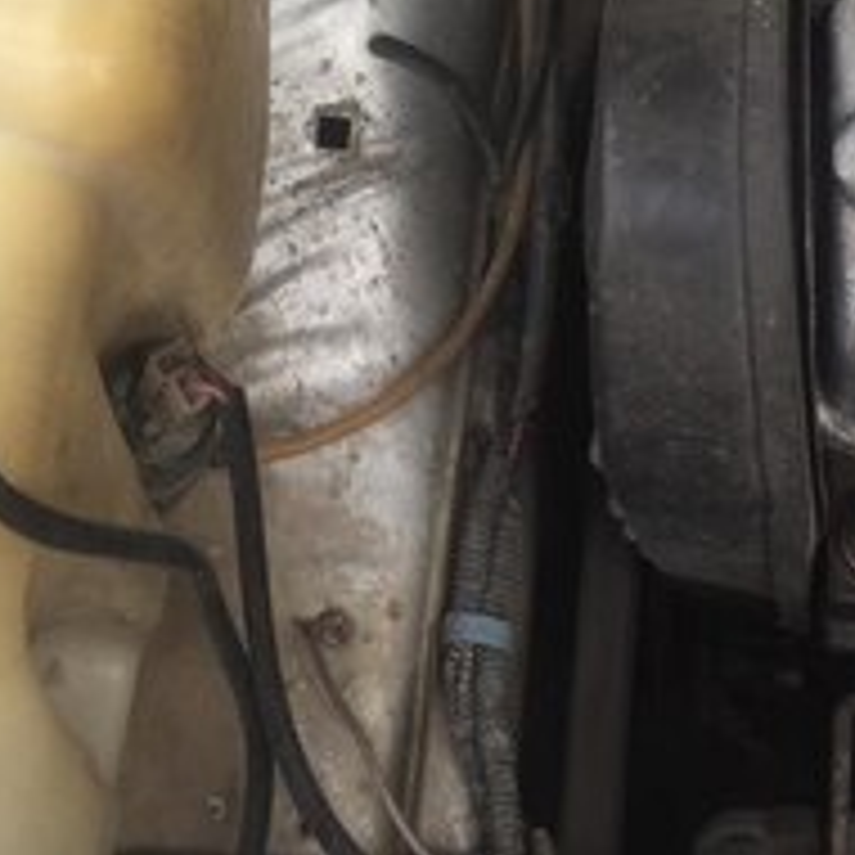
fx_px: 1872
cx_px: 387
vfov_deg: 22.9
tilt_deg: -49.2
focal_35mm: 67
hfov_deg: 25.7
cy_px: -256
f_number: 2.2
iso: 32
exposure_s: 1/377
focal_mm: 4.15
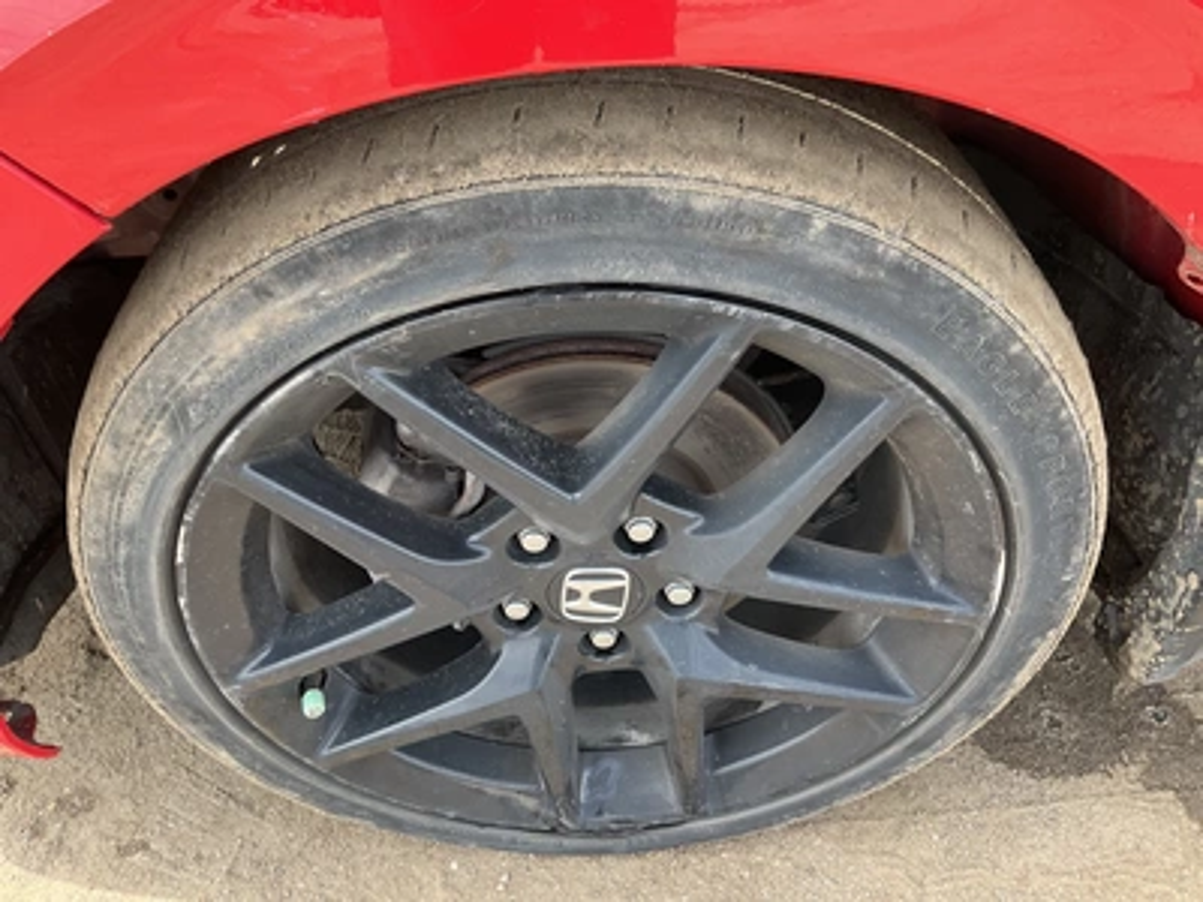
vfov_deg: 48.2
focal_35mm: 29
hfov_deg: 61.7
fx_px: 1008
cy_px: 451
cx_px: 602
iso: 32
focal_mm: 3
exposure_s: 1/172
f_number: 1.8
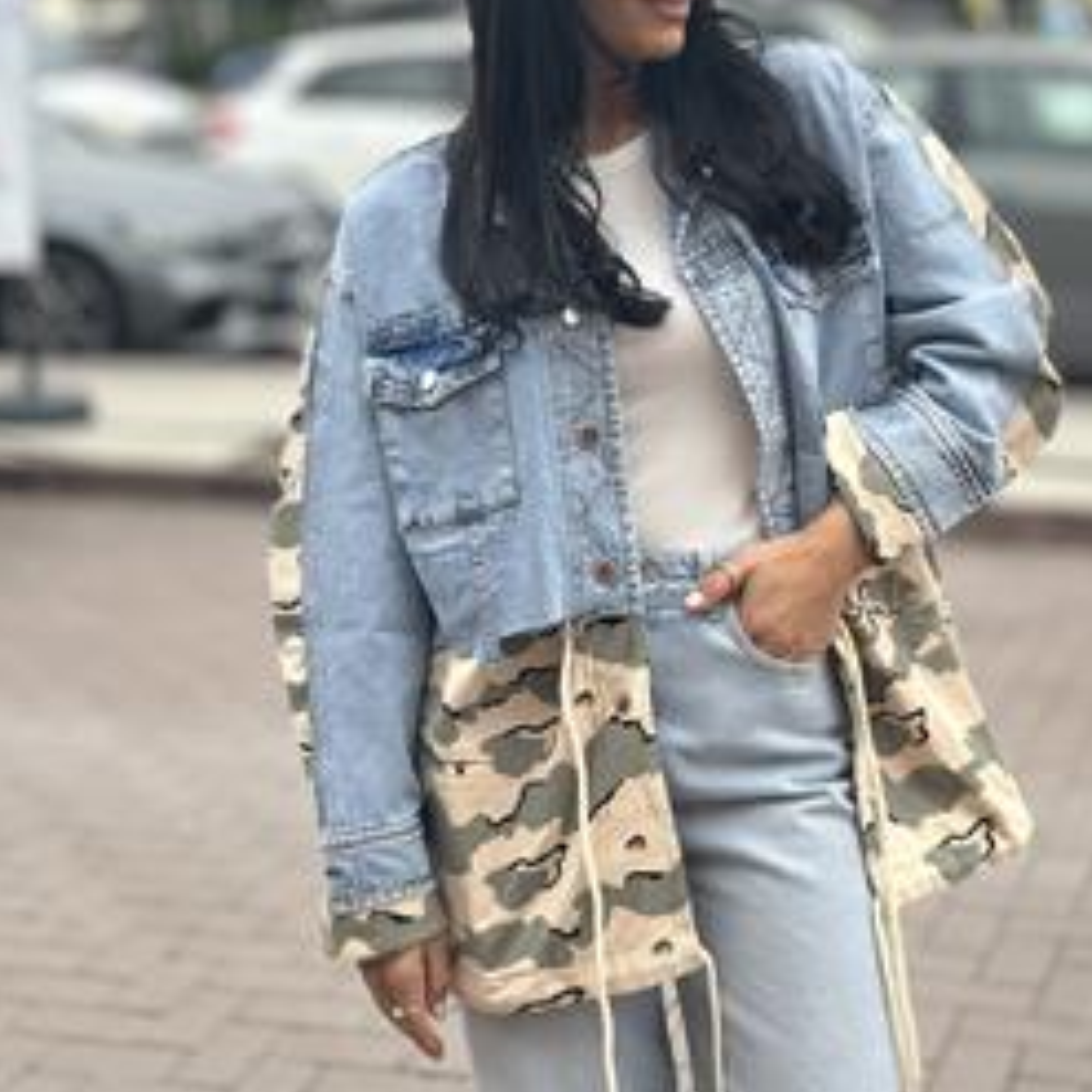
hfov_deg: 24.3
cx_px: 663
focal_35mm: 71
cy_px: 272
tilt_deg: -4.2
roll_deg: +5.3
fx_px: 2534
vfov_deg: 24.1
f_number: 1.78
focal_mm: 6.86
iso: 80
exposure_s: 1/1783
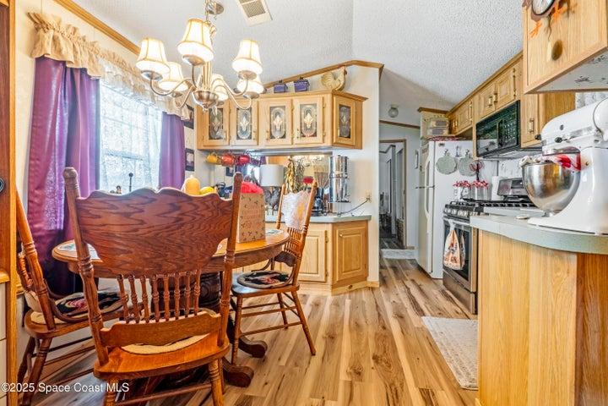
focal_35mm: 16
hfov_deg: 95.0
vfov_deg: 72.1
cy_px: 203
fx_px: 279
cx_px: 304
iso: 250
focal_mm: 11
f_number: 9
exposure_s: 1/50
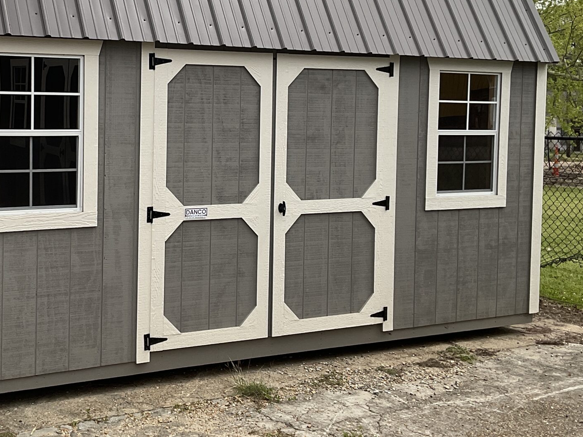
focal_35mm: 53
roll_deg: -1.4
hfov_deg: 35.6
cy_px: 135
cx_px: 164
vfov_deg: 27.3
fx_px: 893
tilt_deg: -1.0
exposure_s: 1/2141
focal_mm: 3
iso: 16
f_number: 1.8
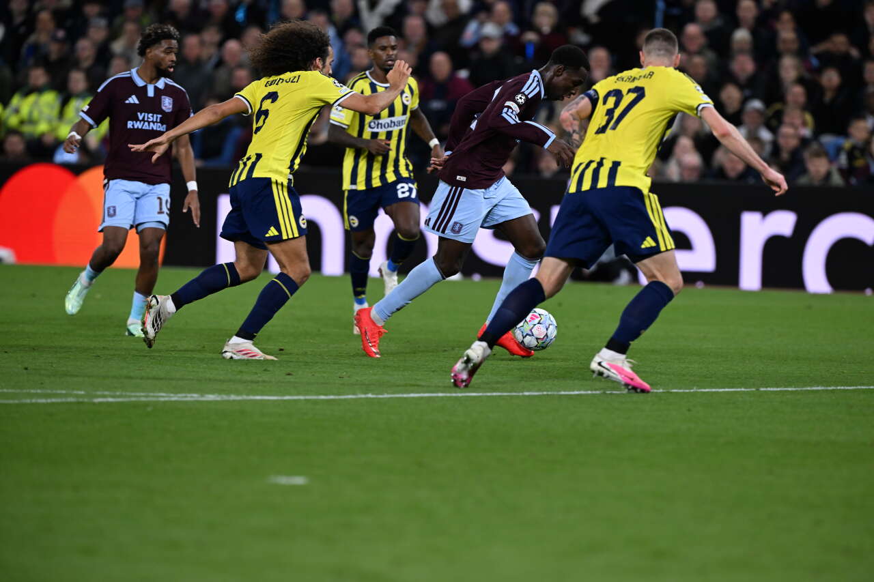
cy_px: 291
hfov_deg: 5.2
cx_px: 437
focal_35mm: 400
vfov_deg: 3.4
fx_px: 9709
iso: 1600
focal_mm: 400
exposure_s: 1/1000
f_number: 4
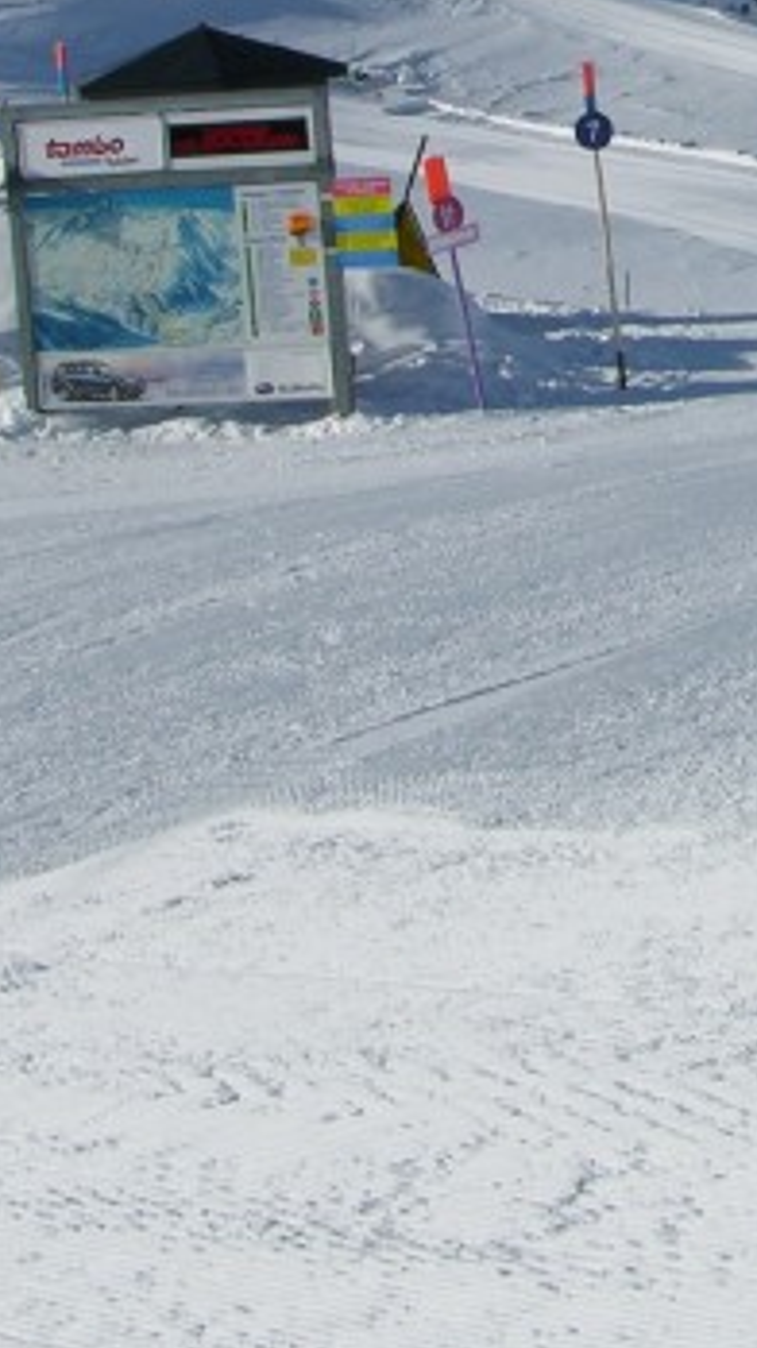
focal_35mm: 112
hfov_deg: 10.7
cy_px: -27
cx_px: 830
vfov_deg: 18.6
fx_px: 4002
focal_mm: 9
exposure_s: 1/310
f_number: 8
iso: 50
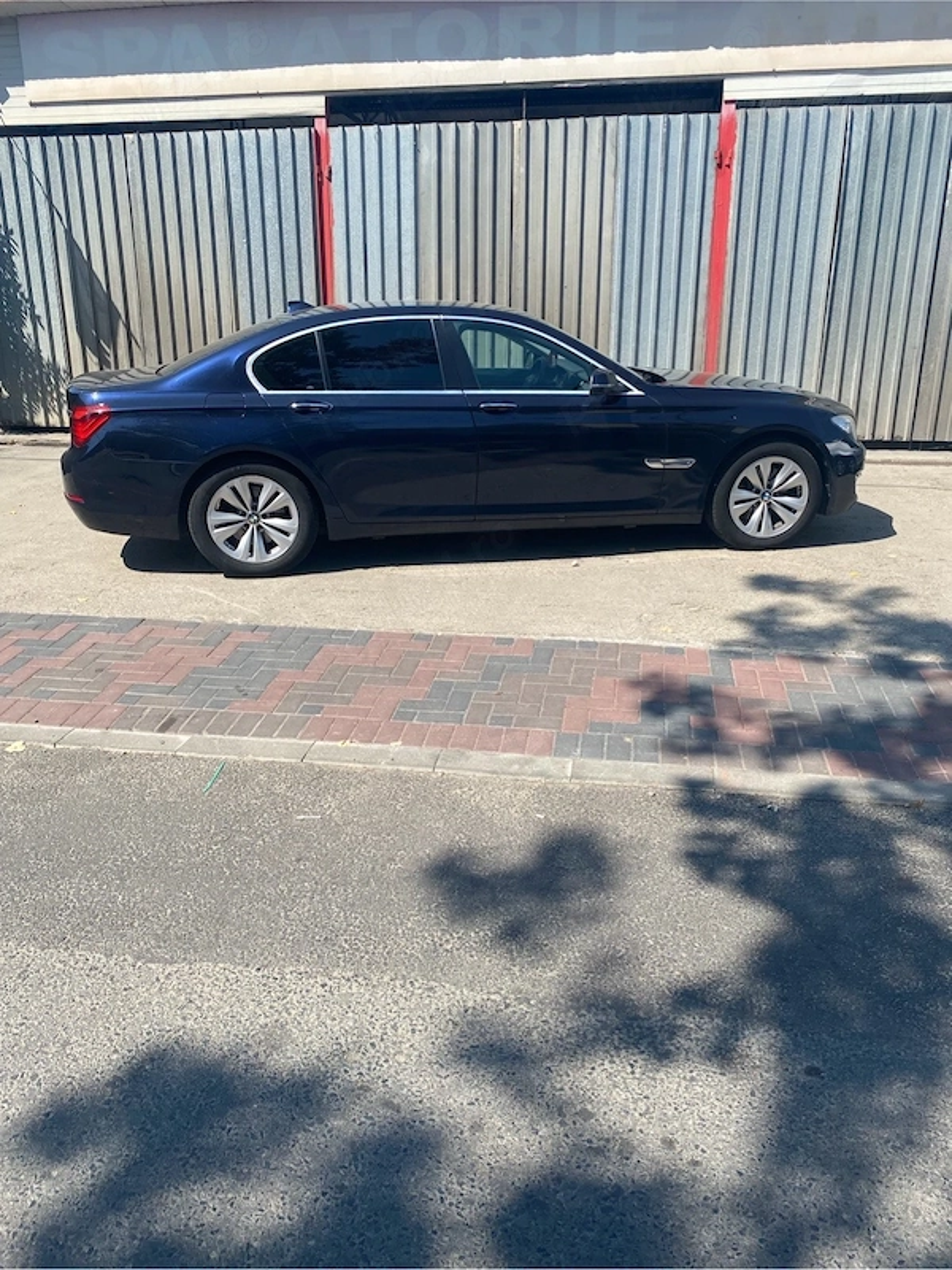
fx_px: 953
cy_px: 635
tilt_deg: -17.6
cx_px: 476
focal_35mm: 26
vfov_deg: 67.3
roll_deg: +0.3
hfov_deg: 53.1
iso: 32
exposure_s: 1/2105
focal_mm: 4.25
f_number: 1.8
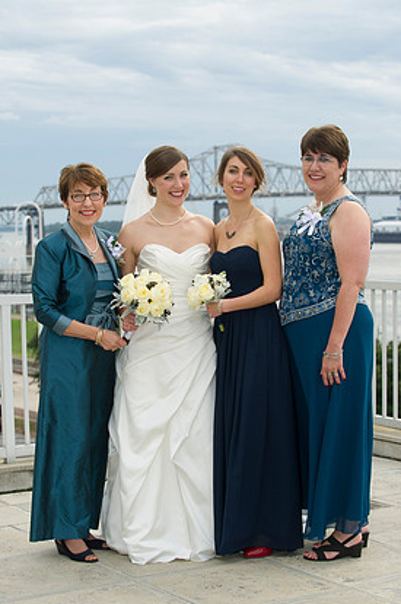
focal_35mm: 76
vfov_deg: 26.7
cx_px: 196
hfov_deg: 17.9
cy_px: 314
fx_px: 1273
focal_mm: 70
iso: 200
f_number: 4.5
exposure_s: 1/200
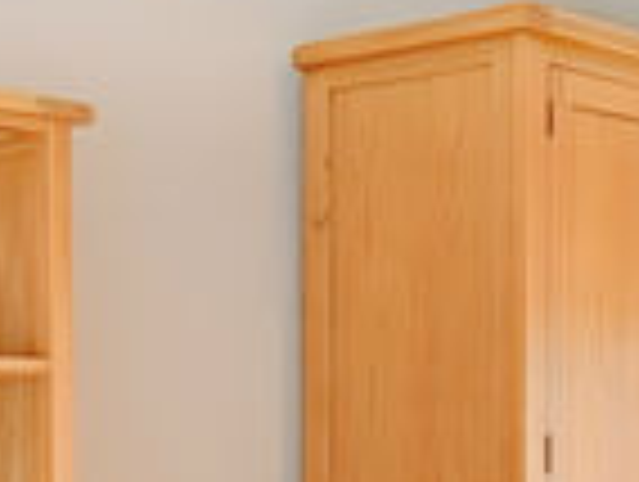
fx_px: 1794
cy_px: 462
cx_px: 396
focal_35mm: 97
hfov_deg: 20.2
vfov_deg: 15.1
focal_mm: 14
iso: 250
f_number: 9
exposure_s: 1/15
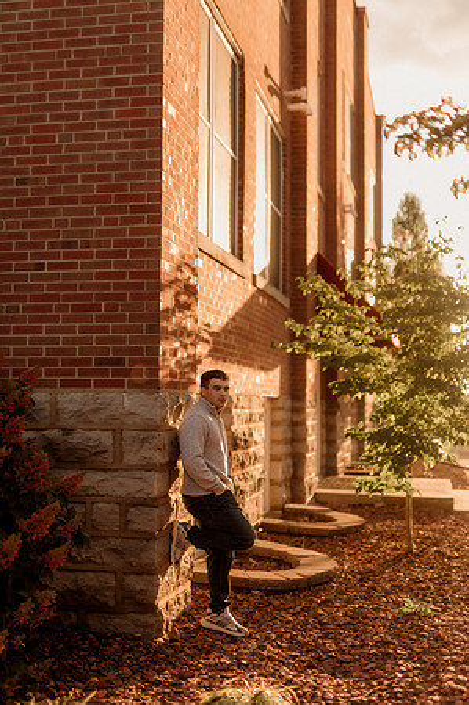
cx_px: 234
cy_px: 352
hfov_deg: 26.9
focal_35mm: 50
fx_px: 979
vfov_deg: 39.6
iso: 250
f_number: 1.4
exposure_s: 1/1600
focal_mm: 50
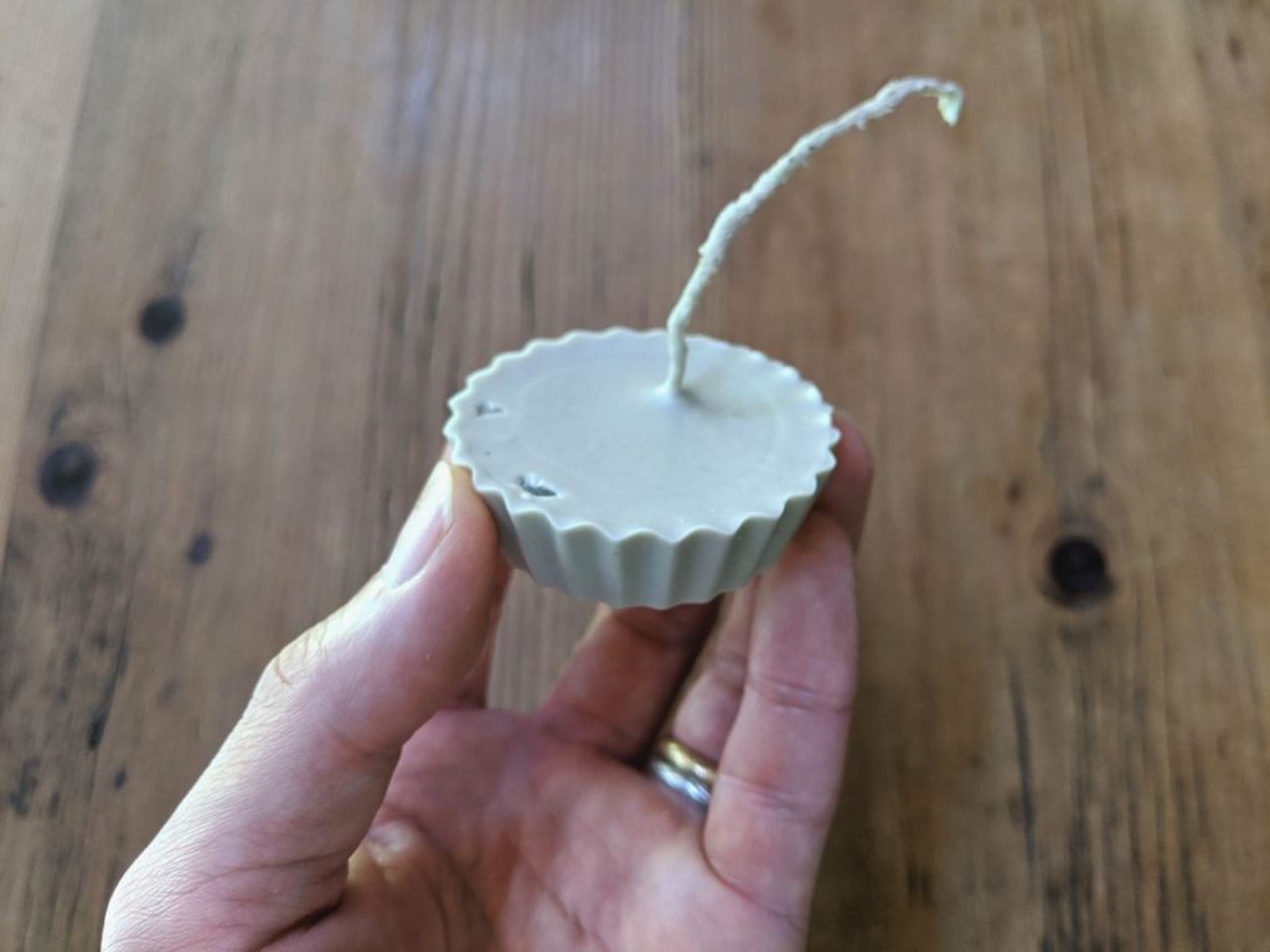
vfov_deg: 51.4
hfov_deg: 65.3
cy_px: 476
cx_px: 635
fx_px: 991
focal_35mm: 27
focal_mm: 4.44
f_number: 1.8
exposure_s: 1/77.5
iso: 293
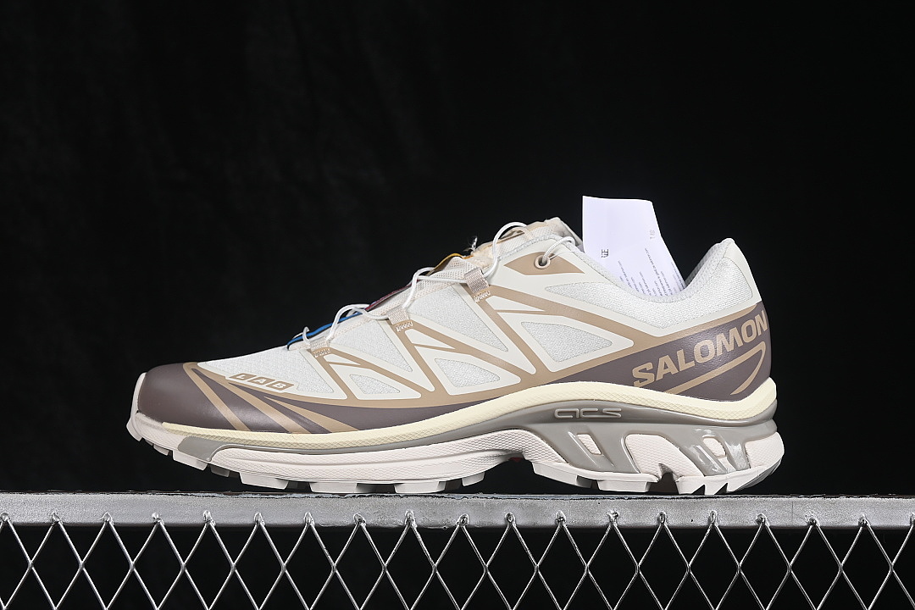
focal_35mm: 75
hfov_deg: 27.0
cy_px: 305
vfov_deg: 18.2
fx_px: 1906
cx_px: 458
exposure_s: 1/80
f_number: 8
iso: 160
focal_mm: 50
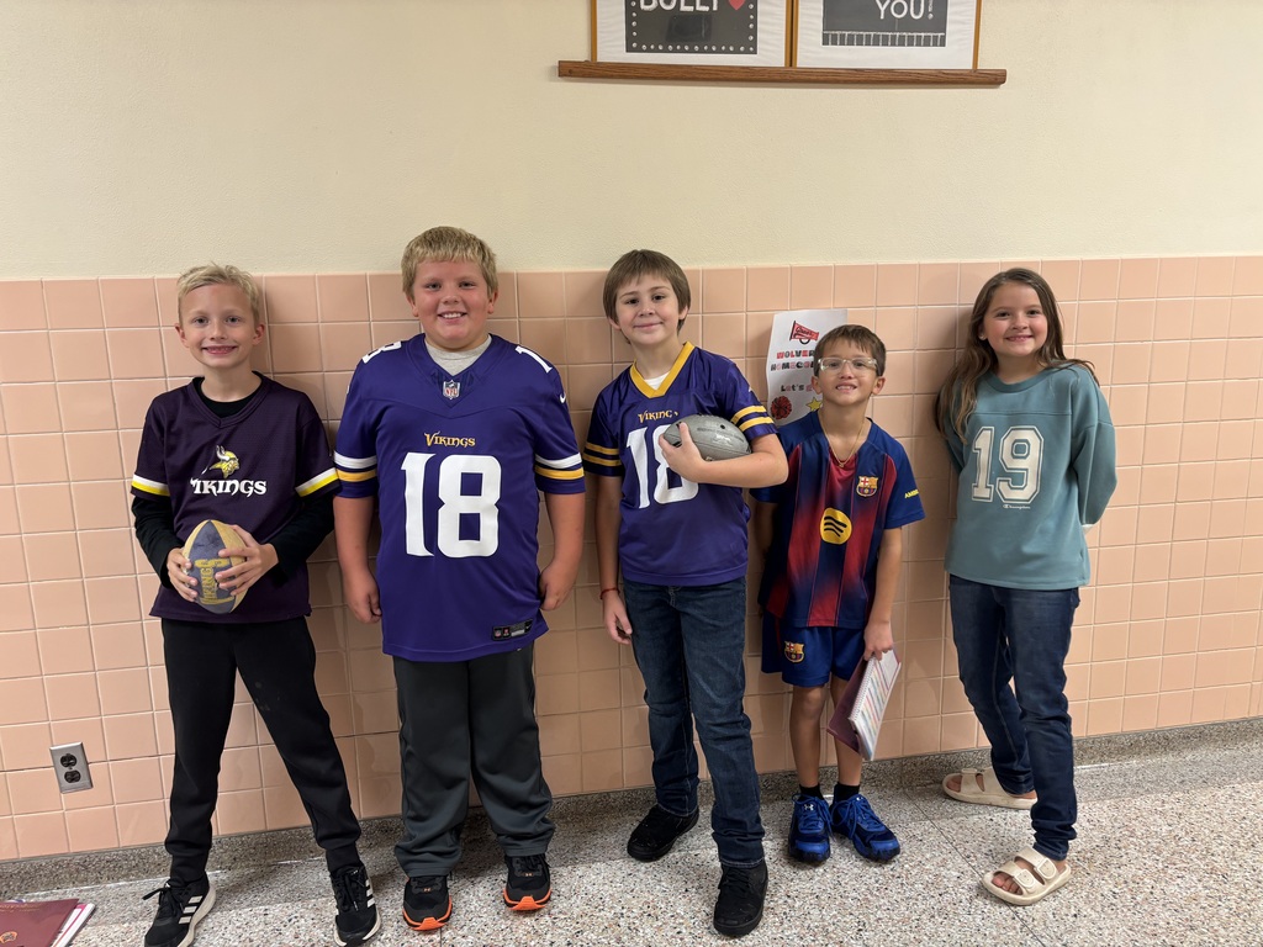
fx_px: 949
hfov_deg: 67.3
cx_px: 632
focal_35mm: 26
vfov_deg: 53.1
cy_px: 474
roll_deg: +0.7
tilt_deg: -10.8
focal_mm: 5.96
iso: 125
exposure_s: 1/45
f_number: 1.6
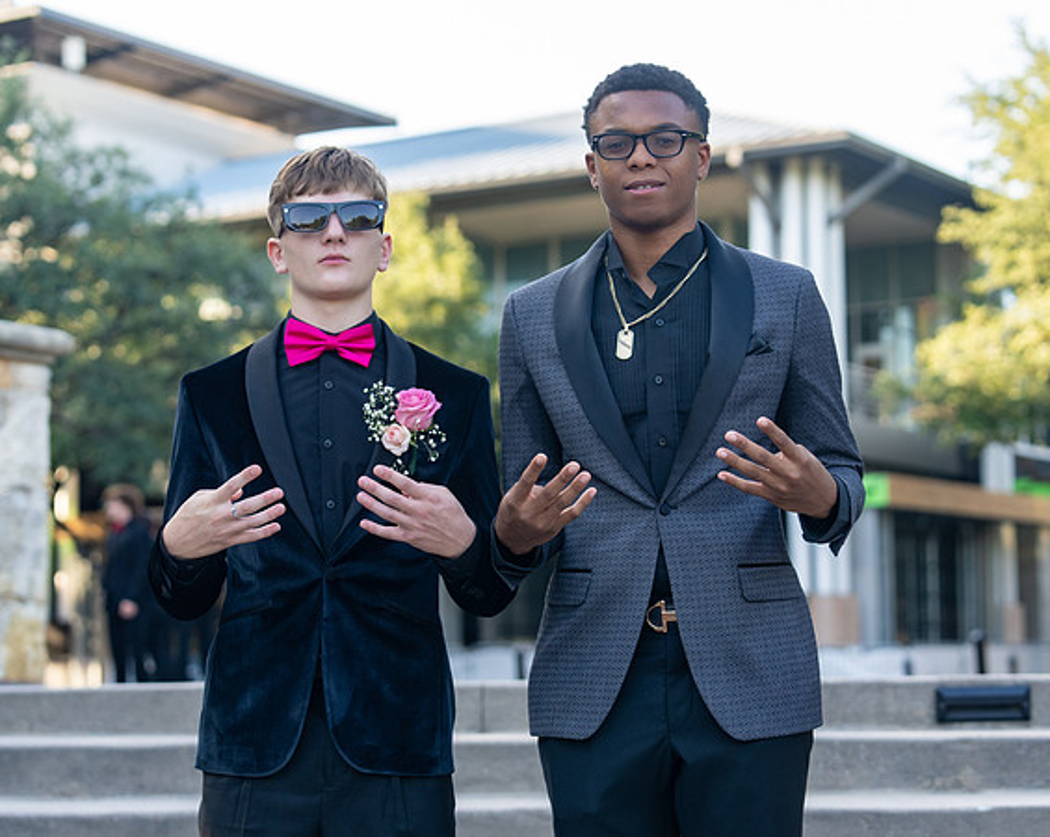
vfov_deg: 19.0
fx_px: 2495
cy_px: 419
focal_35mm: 80
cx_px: 525
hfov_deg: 23.8
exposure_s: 1/320
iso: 320
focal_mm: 70
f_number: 3.5
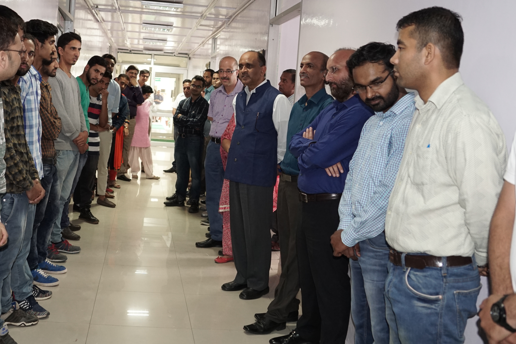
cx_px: 190
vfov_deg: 35.8
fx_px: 530
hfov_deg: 51.3
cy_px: 137
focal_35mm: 37
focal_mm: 18
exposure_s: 1/60
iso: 800
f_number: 3.5
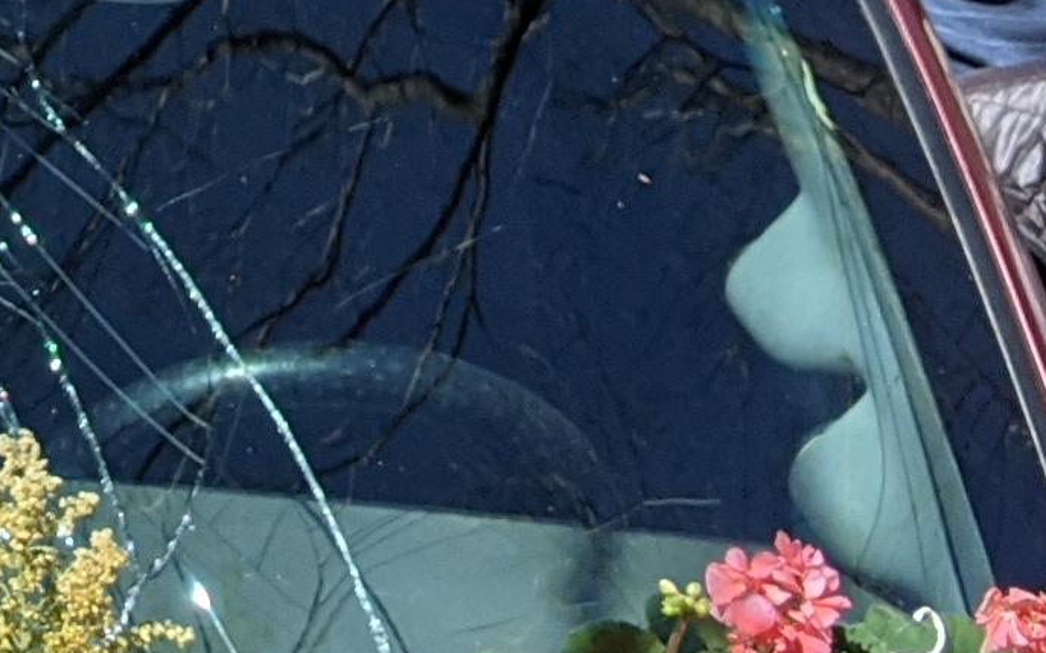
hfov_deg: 11.9
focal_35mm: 168
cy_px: -390
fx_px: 4788
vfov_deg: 7.6
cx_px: -525
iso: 56
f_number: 1.8
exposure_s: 1/2347
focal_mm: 4.44
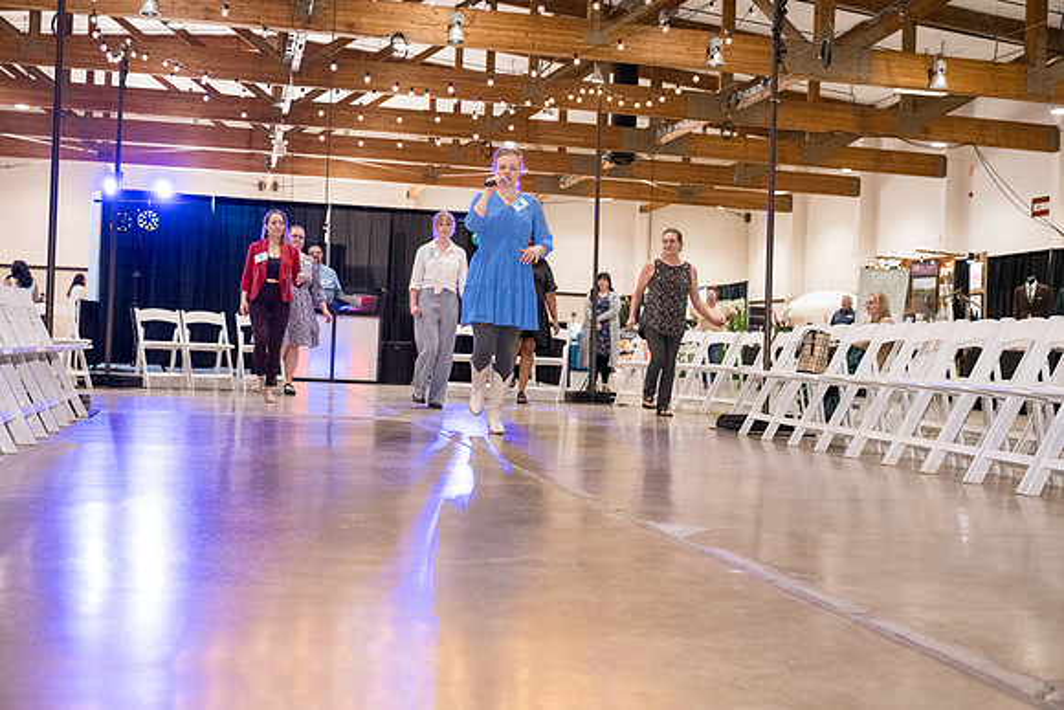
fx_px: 1271
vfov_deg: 31.2
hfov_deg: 45.4
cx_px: 532
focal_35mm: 43
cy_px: 355
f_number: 4
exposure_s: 1/400
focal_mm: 43
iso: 4000
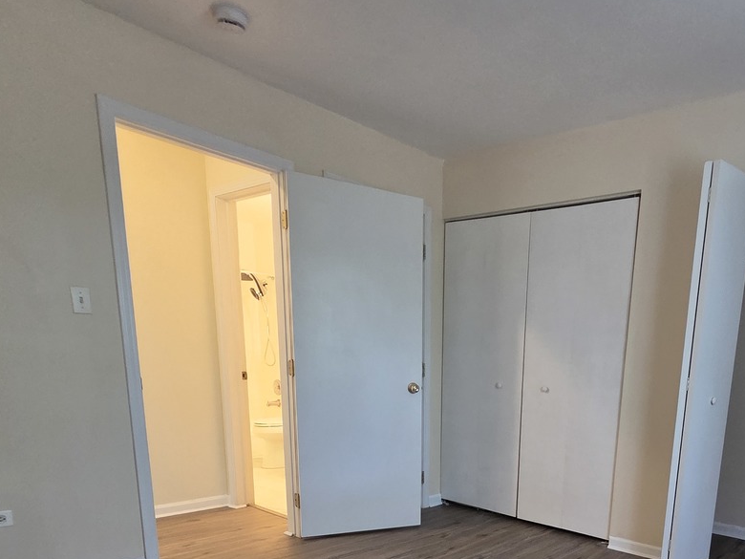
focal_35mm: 24
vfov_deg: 50.7
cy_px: 498
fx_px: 517
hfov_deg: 68.4
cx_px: 528
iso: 800
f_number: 2.2
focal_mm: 2.2
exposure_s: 1/60
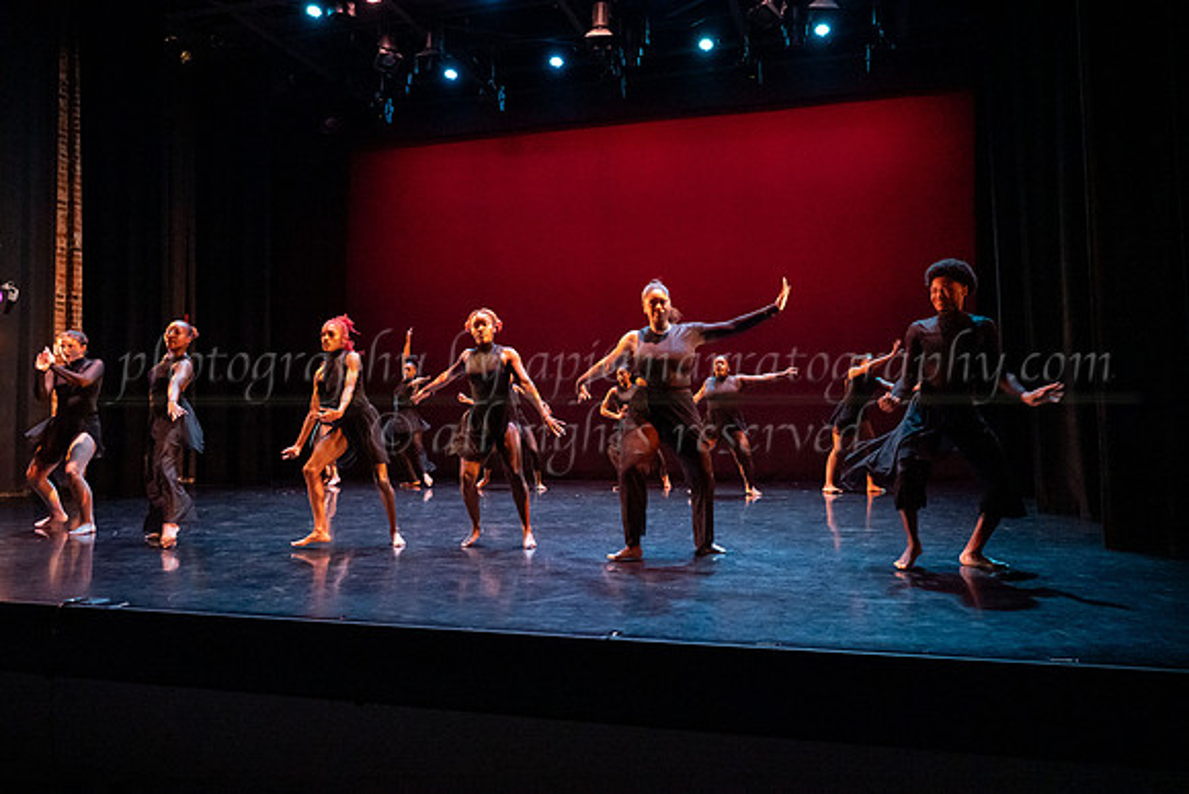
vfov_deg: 46.4
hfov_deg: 65.5
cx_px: 594
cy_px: 397
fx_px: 925
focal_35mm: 28
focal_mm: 28
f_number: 3.5
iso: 6400
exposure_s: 1/320
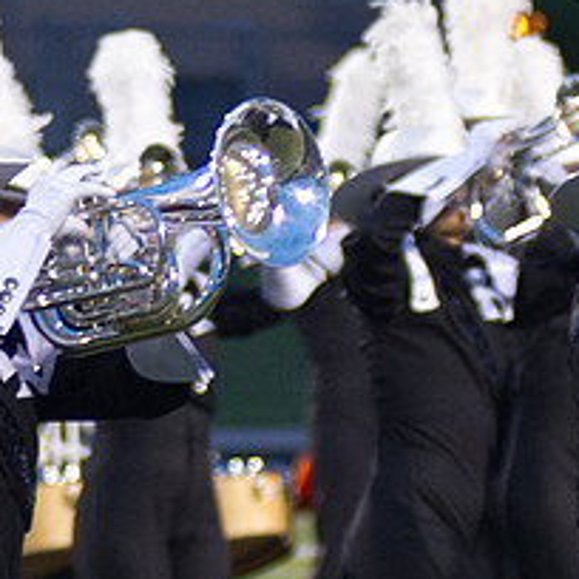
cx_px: 26
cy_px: 69
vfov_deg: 2.6
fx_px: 12887
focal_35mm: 681
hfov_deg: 2.6
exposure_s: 1/160
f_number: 2.8
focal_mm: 100
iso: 2000
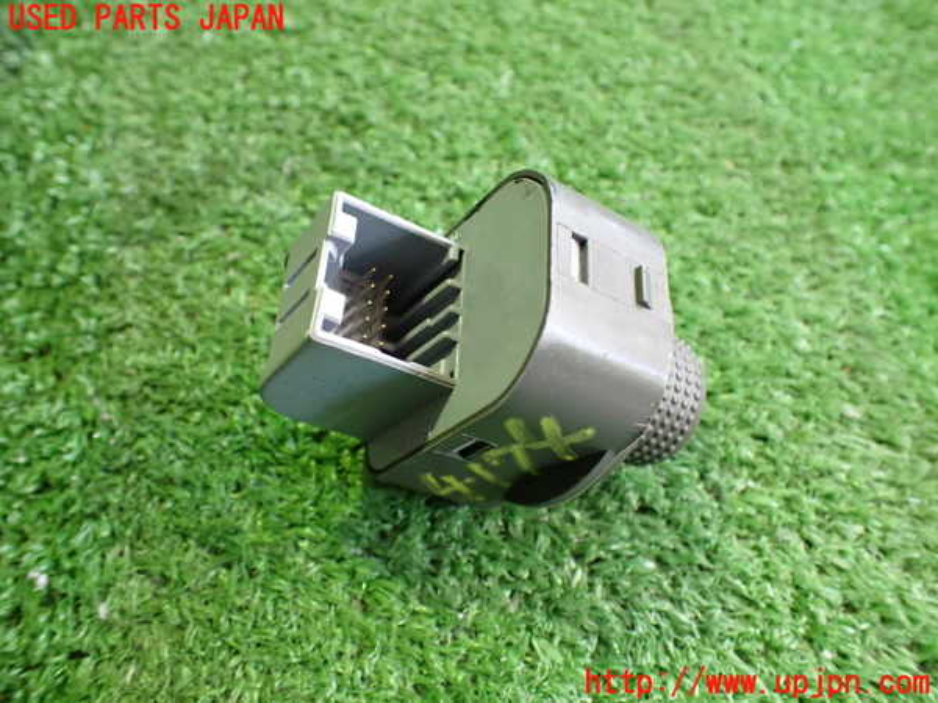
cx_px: 469
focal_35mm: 30
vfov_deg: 46.8
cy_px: 352
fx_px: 813
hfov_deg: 60.0
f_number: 2.3
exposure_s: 1/50
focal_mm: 5.4
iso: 800
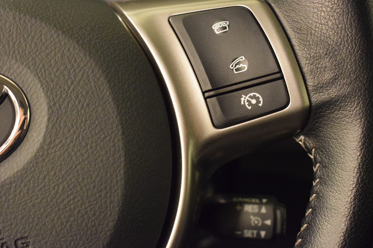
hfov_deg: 31.4
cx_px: 187
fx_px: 663
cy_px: 123
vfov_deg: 21.2
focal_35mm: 64
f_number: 5
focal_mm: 42
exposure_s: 1/25
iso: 6400
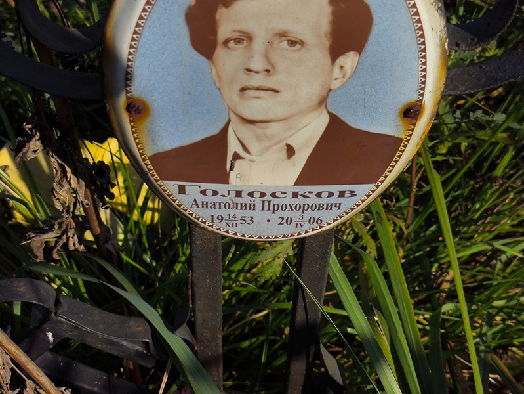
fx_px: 757
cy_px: 197
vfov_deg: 29.1
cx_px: 262
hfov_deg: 38.2
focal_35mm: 50
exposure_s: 1/3604
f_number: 1.7
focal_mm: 4.71
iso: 50
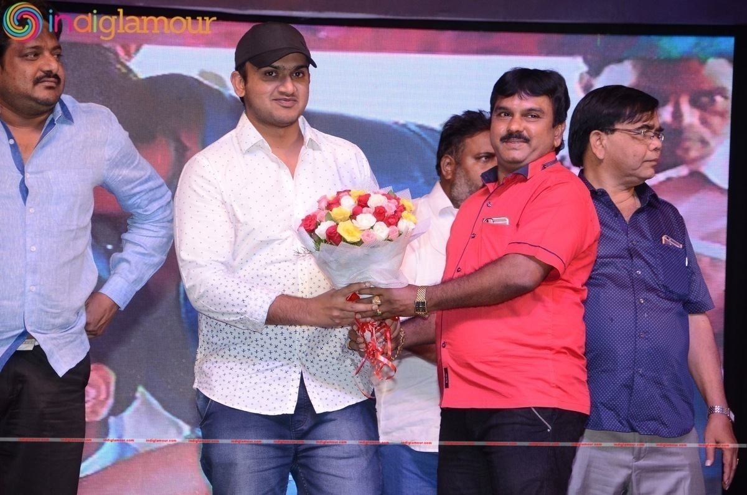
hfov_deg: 13.1
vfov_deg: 8.7
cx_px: 374
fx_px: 3262
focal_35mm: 158
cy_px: 248
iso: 1250
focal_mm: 105
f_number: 5.6
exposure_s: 1/125
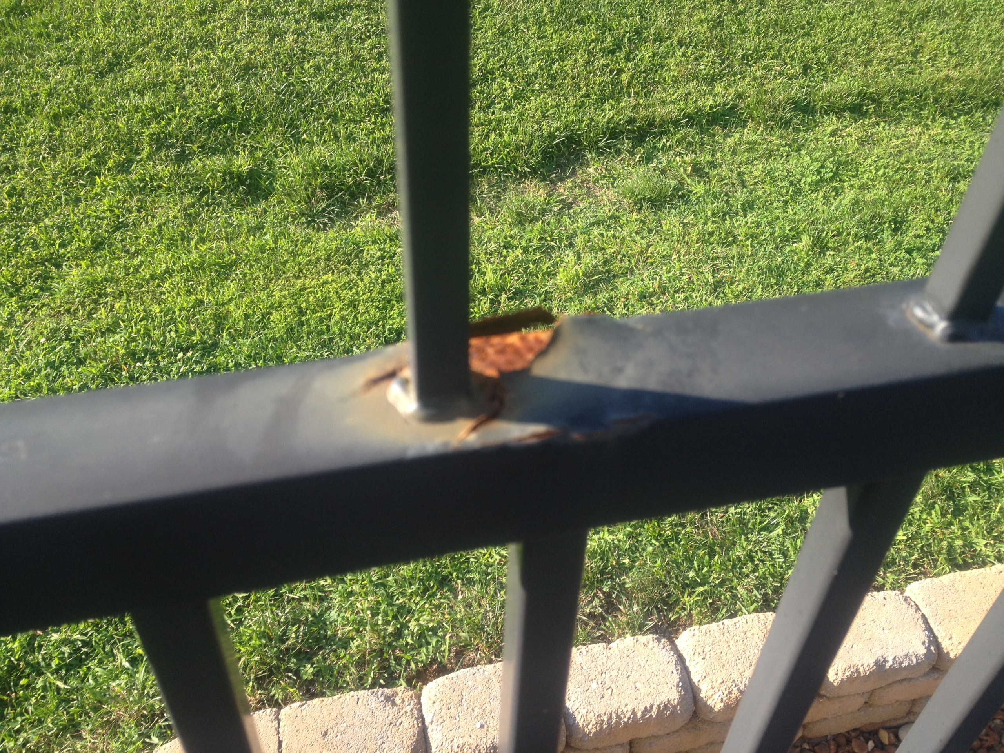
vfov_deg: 40.7
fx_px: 1015
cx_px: 502
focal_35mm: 35
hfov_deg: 52.6
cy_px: 376
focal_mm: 4.28
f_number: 2.4
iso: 64
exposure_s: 1/317
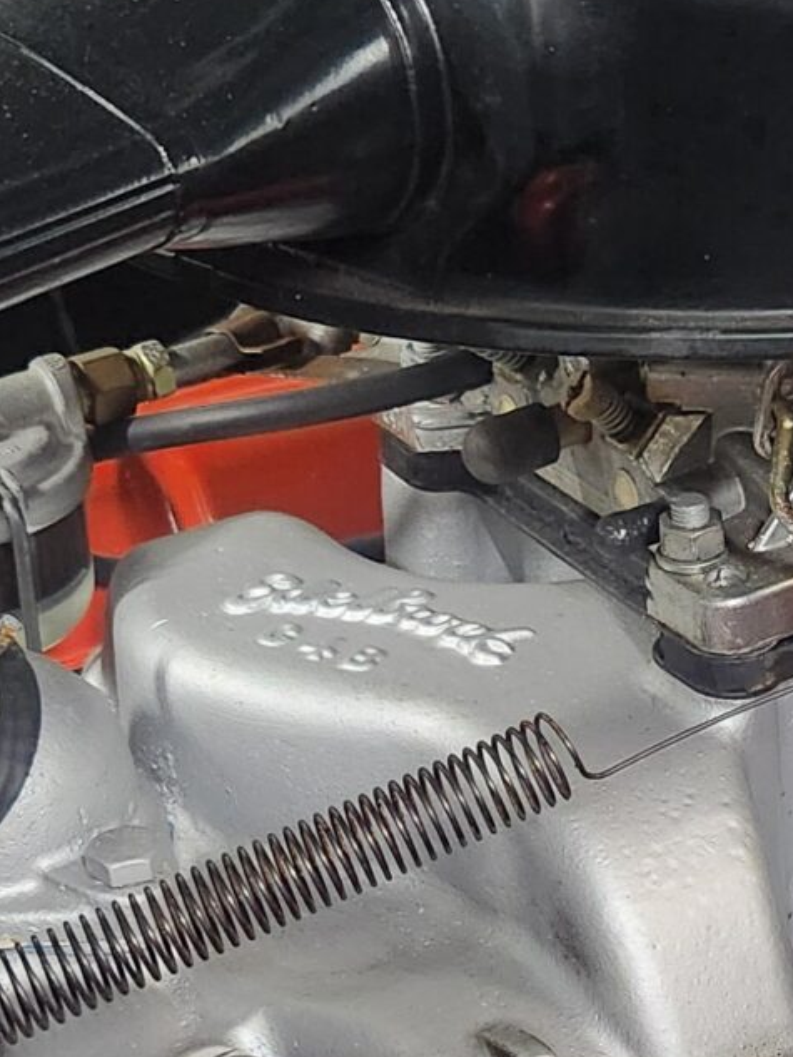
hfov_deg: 15.8
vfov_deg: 20.7
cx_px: 664
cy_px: 938
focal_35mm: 93
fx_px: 2840
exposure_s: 1/40
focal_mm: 5.4
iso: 640
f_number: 1.8
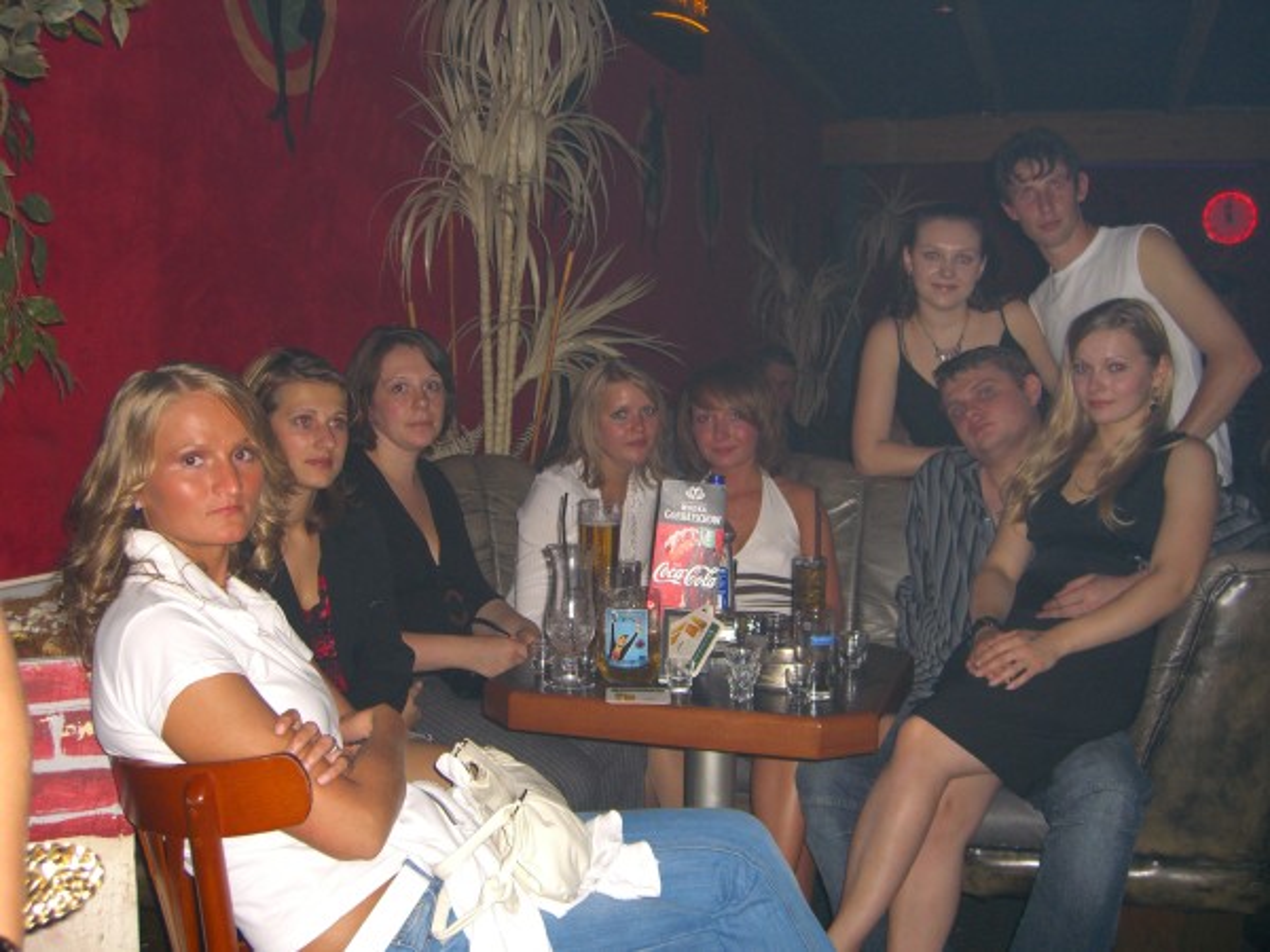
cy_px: 476
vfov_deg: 37.7
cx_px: 635
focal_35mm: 38
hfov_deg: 49.0
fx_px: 1394
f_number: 2.8
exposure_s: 1/60
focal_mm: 7.9
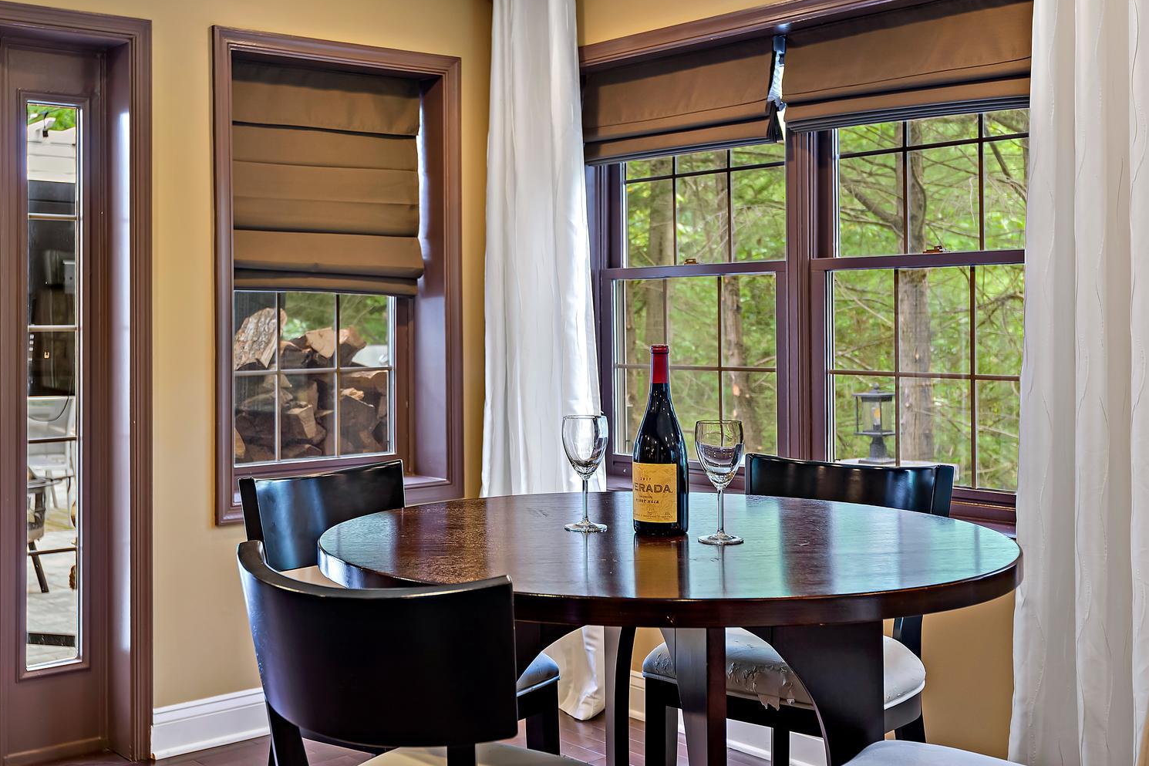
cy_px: 368
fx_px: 1404
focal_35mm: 44
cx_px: 437
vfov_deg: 30.5
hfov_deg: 44.2
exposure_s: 1/2
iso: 250
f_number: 9
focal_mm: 32
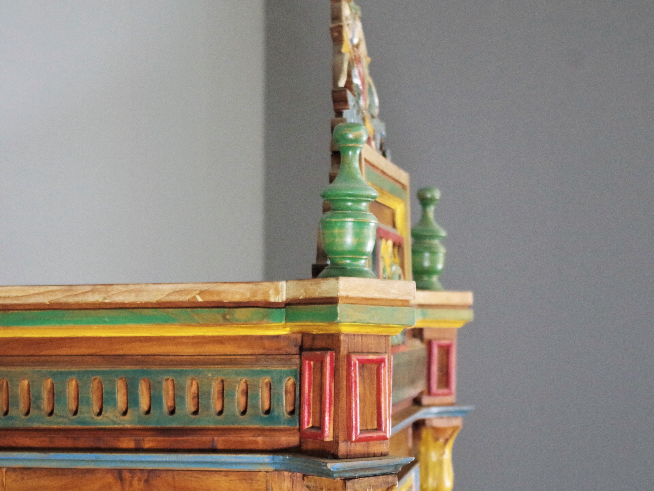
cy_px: 260
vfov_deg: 18.2
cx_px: 282
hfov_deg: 24.1
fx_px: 1530
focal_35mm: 81
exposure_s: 1/80
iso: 1600
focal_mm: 40
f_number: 4.5
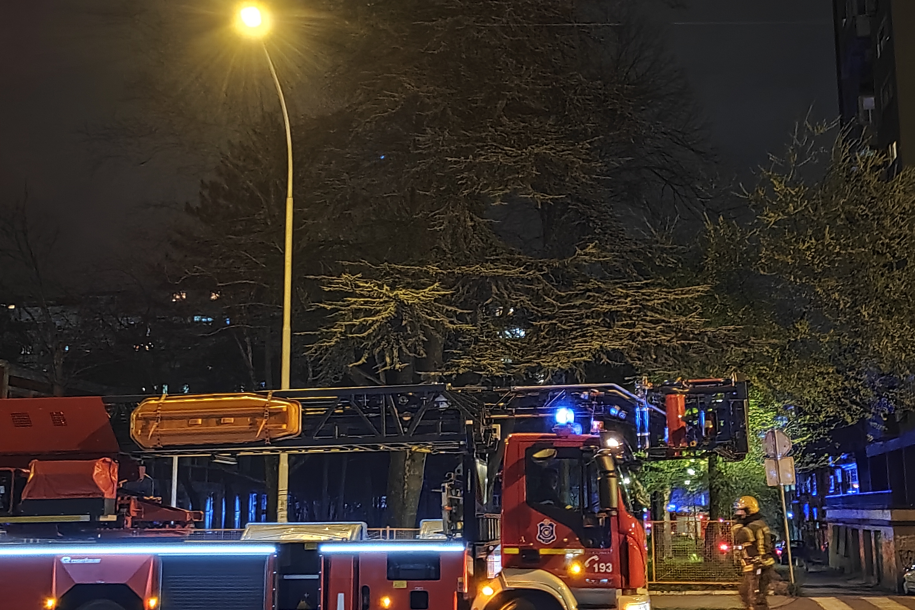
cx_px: 463
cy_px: 298
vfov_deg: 43.6
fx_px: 762
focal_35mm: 30
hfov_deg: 61.9
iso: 2820
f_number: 1.8
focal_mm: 5.4
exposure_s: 1/20
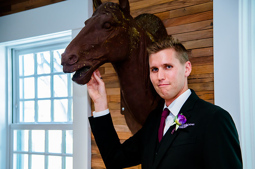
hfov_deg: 28.0
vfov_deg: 18.9
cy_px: 90
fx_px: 511
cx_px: 129
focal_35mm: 72
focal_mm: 66
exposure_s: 1/250
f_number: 4
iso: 3200
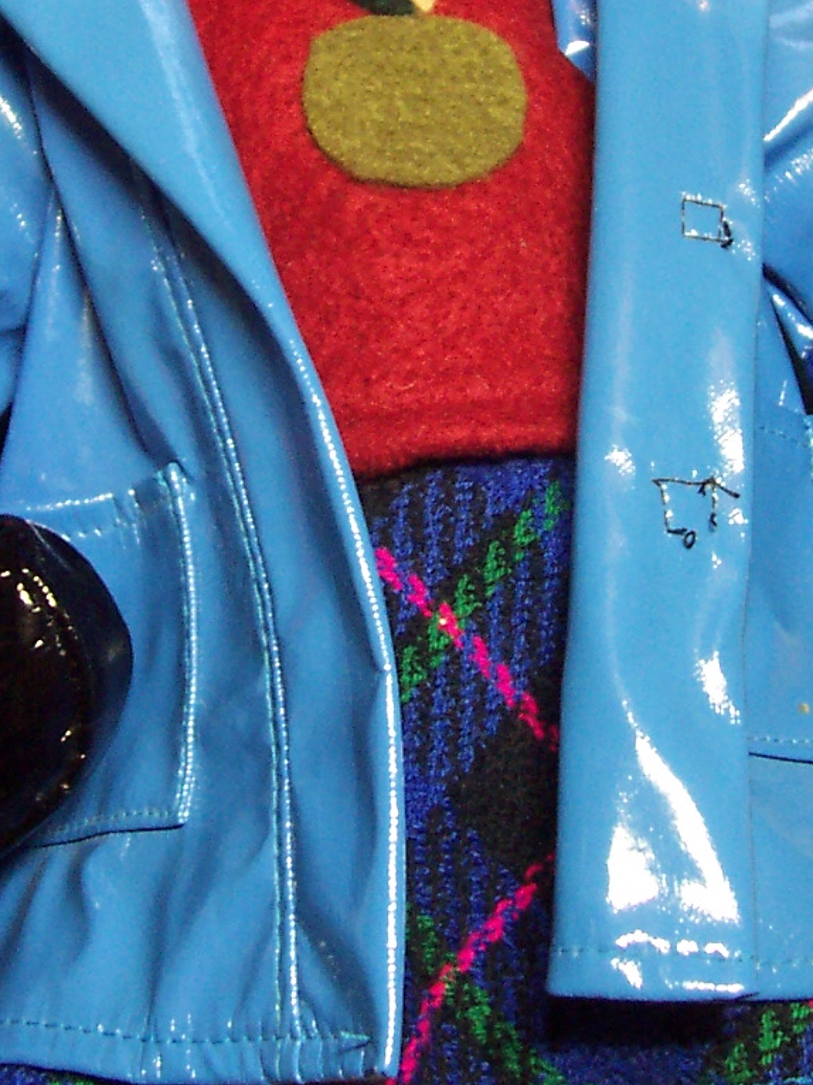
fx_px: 2507
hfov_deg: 18.4
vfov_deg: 24.2
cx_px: 373
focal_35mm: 80
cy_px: 290
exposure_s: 1/15
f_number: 2.8
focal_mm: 5.6
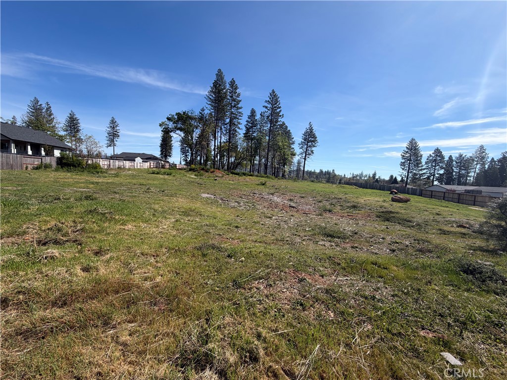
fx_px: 205
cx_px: 254
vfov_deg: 85.7
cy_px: 190
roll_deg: -2.7
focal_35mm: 14
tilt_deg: -4.0
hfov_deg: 102.1
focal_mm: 2.22
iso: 20
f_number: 2.2
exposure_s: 1/942
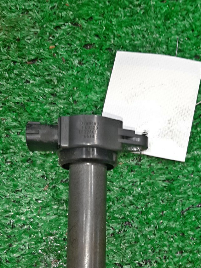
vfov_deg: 41.8
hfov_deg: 32.9
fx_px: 341
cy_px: 196
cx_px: 108
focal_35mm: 44
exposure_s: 1/50
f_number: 1.7
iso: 56
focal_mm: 3.93
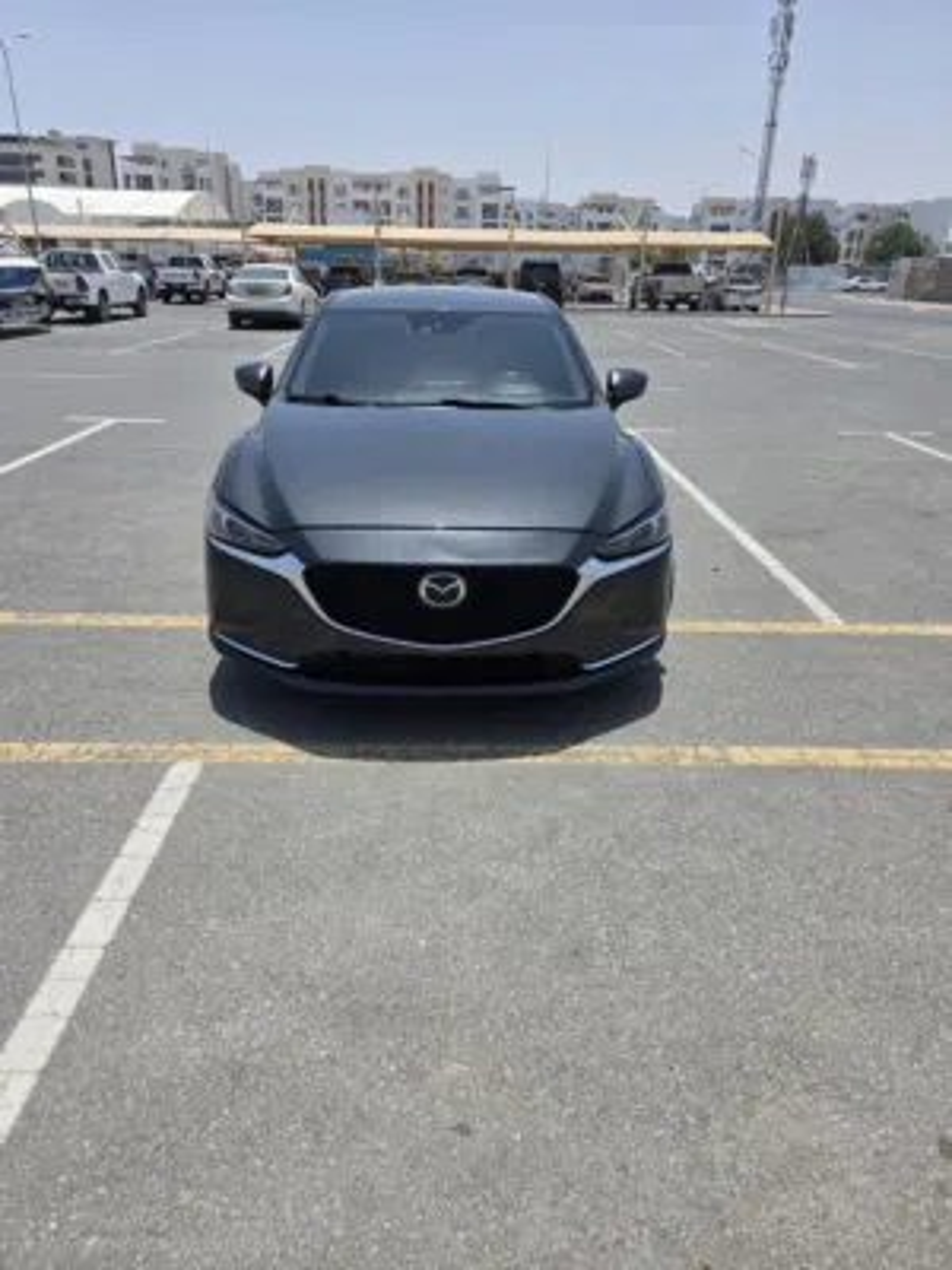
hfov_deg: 58.9
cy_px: 635
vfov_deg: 73.9
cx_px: 476
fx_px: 843
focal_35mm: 23
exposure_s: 1/10000
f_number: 1.7
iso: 80
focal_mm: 6.3
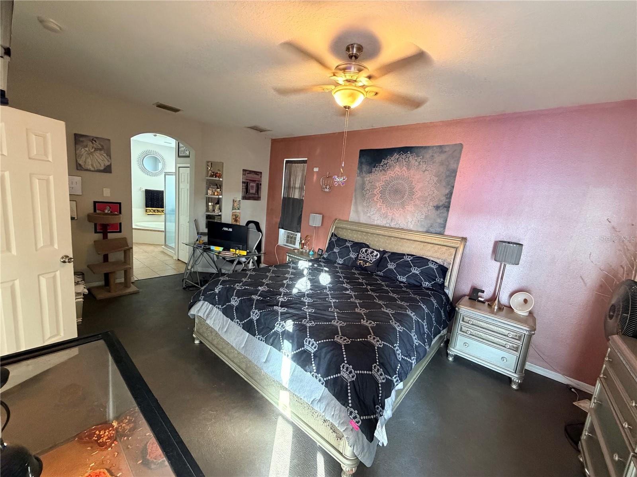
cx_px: 318
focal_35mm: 14
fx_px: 258
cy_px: 238
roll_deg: -5.2
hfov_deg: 102.1
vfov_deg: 85.7
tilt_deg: -9.2
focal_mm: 2.22
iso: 640
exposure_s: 1/60
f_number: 2.2
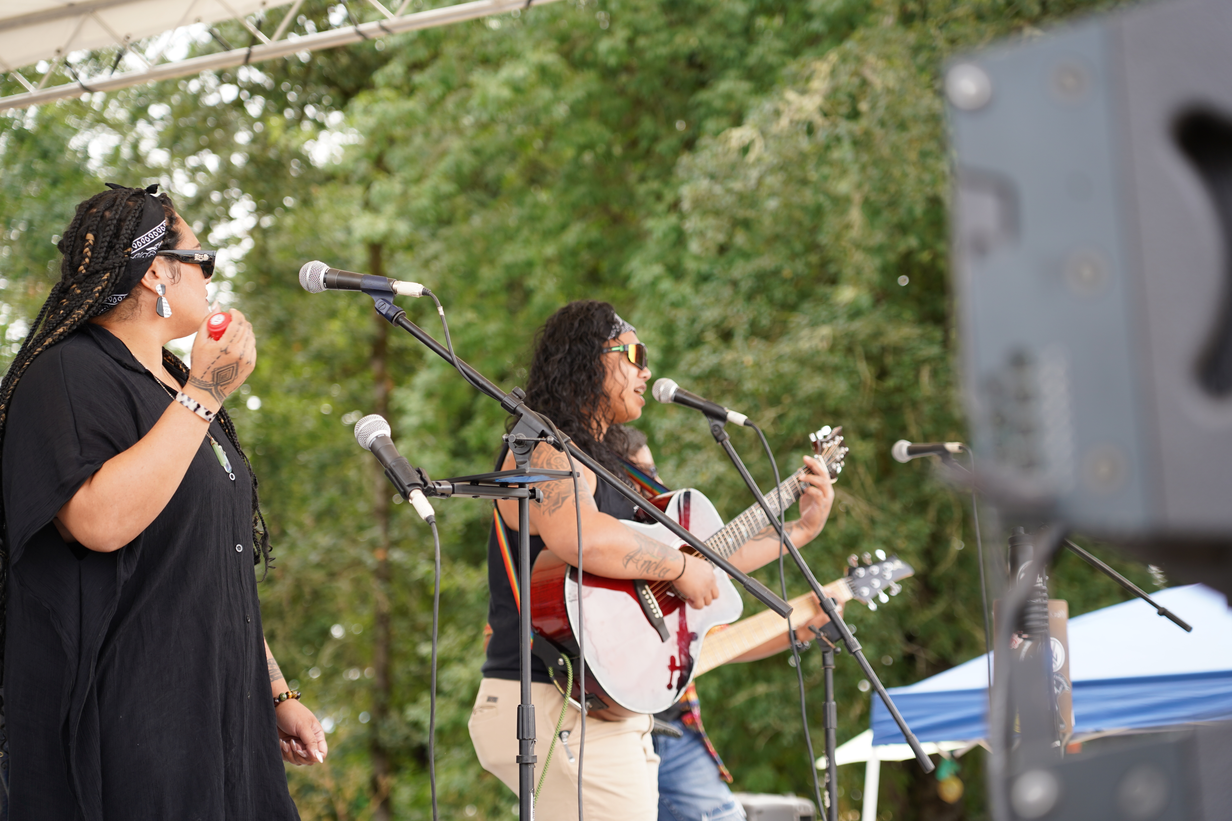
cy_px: 410
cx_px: 616
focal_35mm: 83
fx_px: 2840
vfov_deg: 16.5
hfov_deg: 24.5
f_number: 4
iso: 160
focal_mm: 83
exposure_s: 1/160
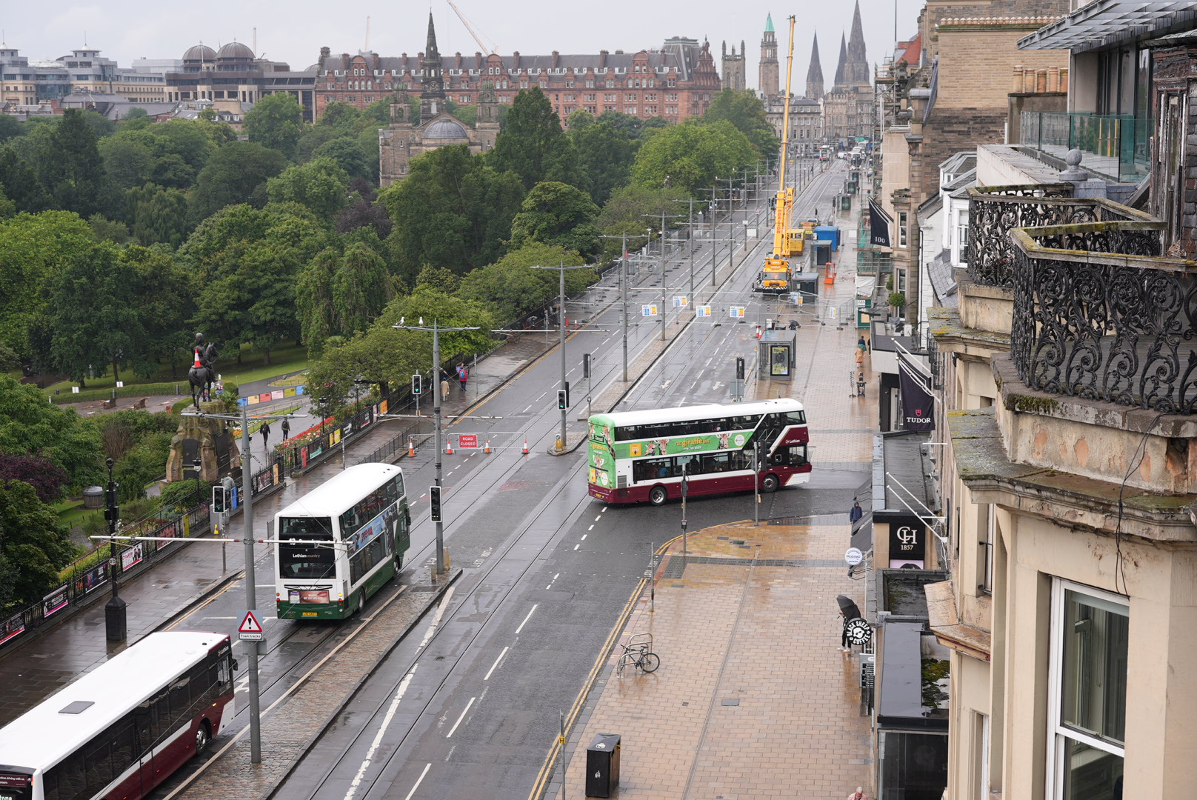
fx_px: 1830
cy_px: 400
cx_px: 598
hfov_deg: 36.2
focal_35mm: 55
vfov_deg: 24.7
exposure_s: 1/400
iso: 200
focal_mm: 55
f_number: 4
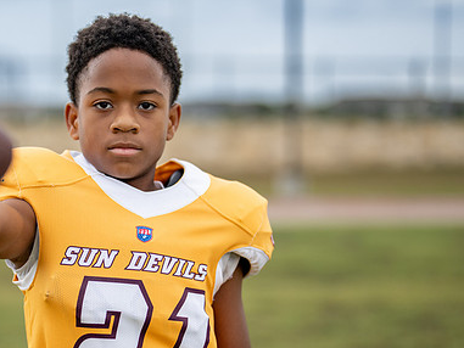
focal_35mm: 90
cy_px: 234
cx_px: 137
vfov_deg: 16.4
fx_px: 1207
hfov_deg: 21.6
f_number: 1.2
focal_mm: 50
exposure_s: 1/1600
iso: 320
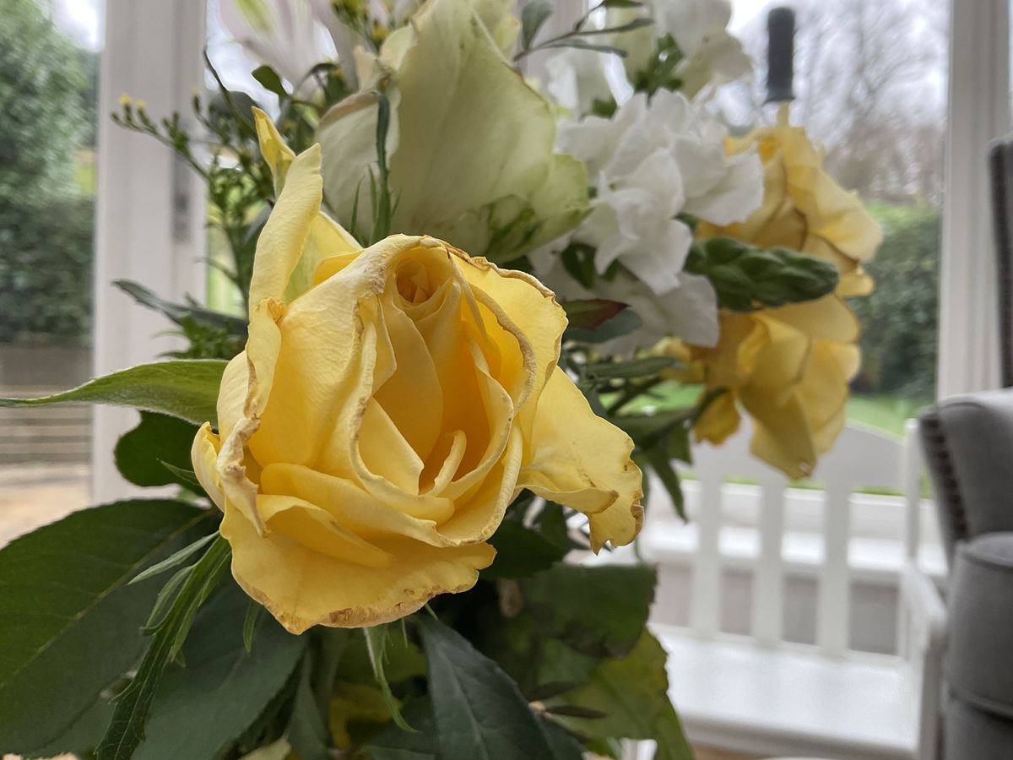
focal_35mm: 29
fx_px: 849
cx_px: 506
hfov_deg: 61.7
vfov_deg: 48.2
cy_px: 380
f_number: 1.8
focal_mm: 3
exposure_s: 1/60
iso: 40
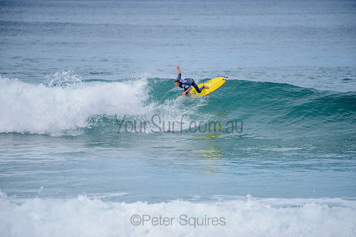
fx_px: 4945
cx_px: 178
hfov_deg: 4.1
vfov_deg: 2.8
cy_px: 118
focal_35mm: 500
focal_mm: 500
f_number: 5.6
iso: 200
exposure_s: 1/2000
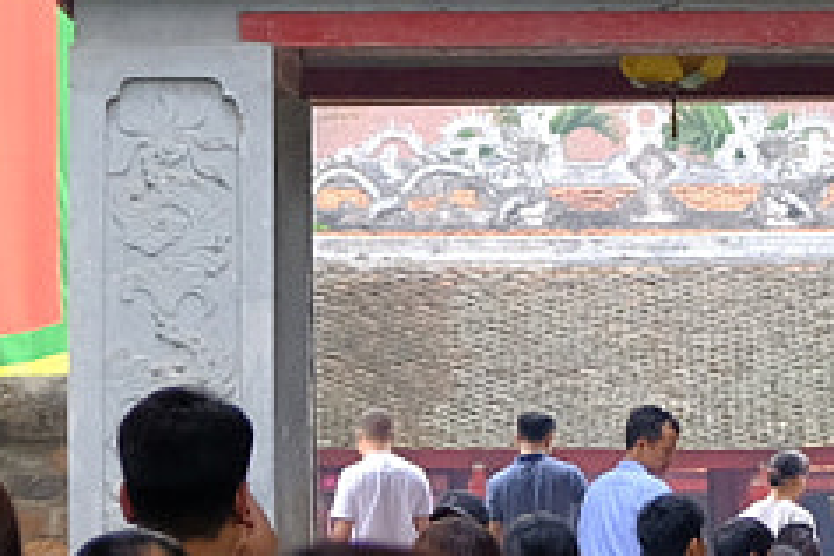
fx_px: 8756
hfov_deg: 5.4
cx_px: 626
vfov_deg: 3.6
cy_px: 134
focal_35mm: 378
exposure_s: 1/125
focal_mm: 37.4
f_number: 4
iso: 200
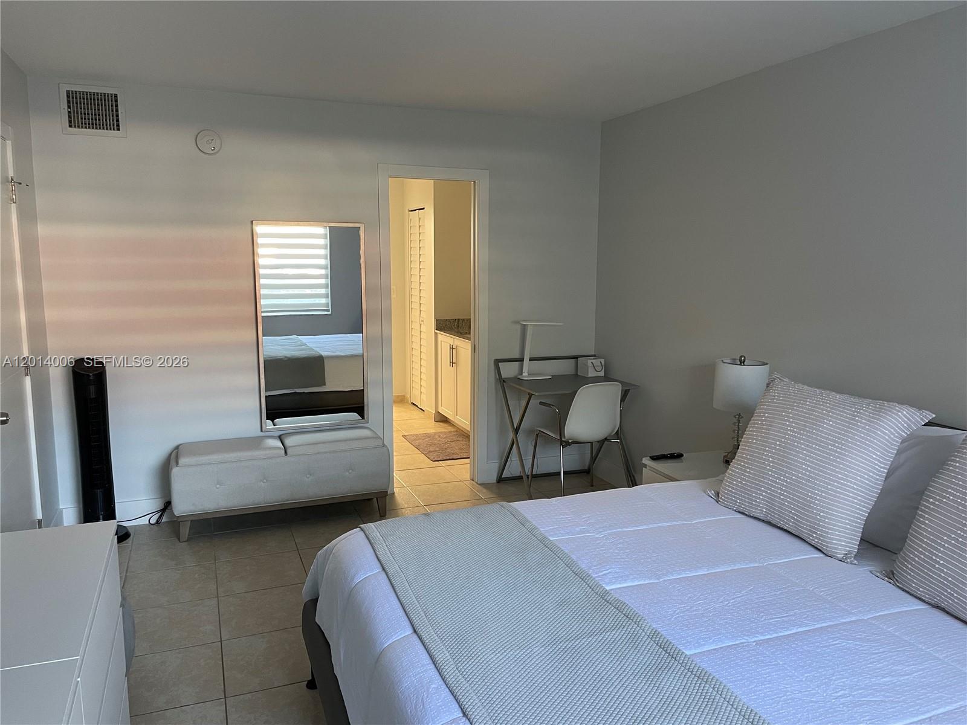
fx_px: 726
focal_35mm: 26
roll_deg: +0.3
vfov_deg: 53.1
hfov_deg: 67.3
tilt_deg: -9.0
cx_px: 484
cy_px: 362
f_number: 1.6
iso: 250
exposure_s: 1/60
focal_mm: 4.2
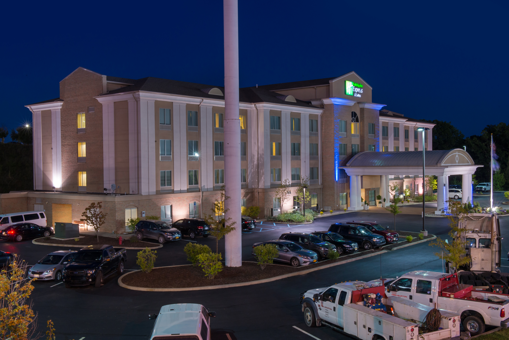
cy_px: 170
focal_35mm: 40
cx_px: 254
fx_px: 566
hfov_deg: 48.4
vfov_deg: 33.4
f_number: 22
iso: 400
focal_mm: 40
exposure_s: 15
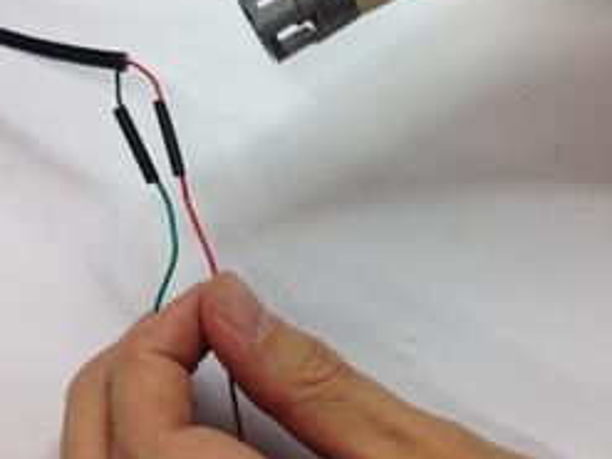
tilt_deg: -71.8
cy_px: 181
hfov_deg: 37.4
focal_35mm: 51
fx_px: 901
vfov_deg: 28.5
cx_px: 347
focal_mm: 4.28
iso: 64
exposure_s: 1/50
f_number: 2.4
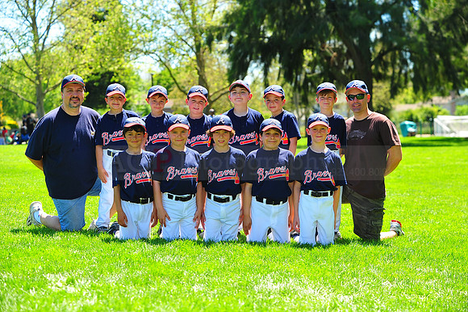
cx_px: 234
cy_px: 156
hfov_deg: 22.2
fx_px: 1195
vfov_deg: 14.8
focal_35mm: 92
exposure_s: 1/320
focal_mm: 92
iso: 200
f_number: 5
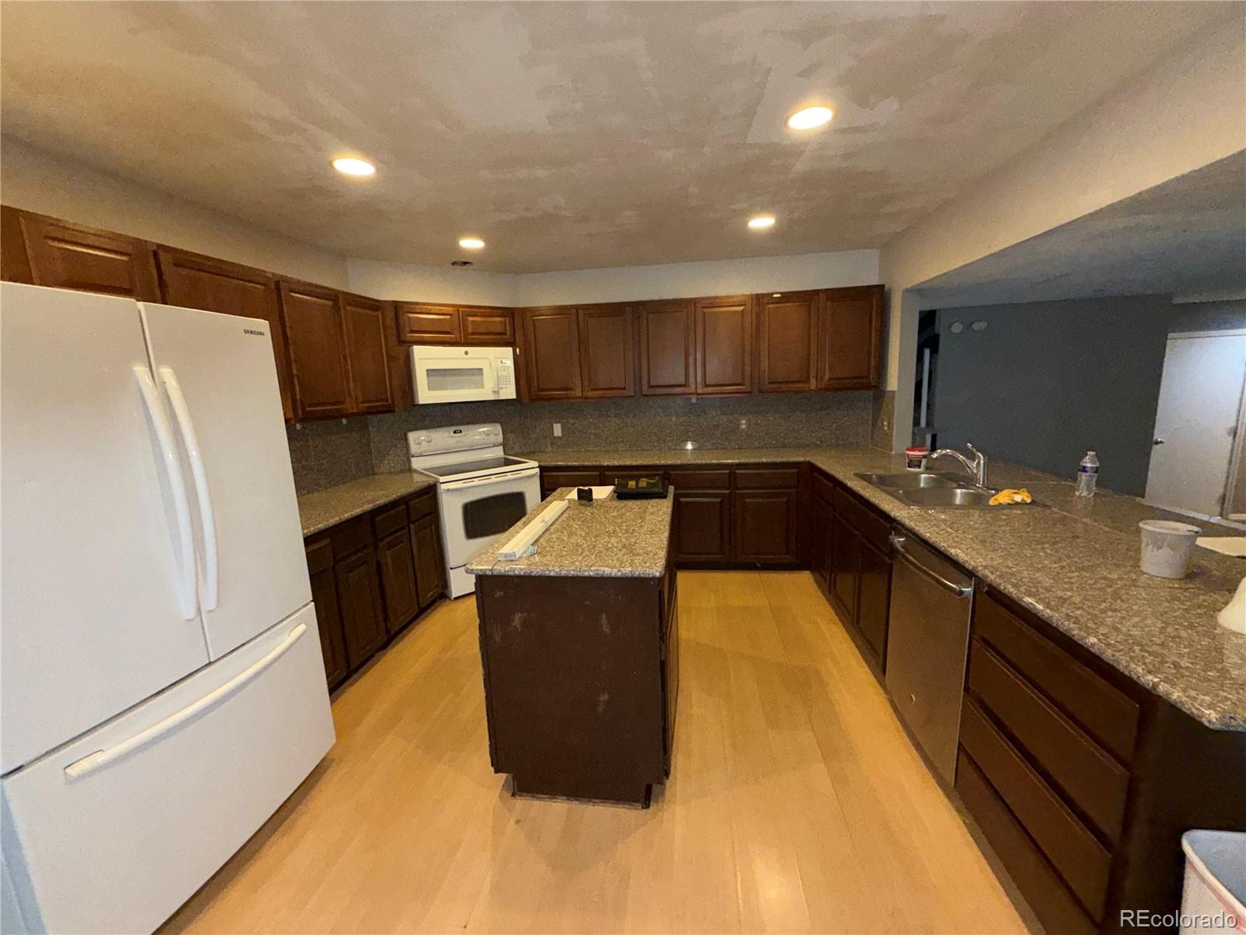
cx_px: 623
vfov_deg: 85.7
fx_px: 504
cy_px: 468
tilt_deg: -10.4
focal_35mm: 14
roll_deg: +2.2
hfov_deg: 102.1
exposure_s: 1/60
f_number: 2.2
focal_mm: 2.22
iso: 250
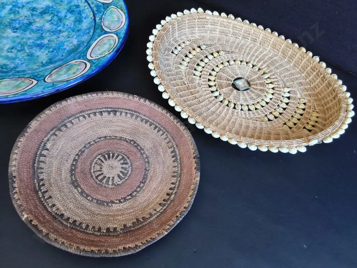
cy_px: 134
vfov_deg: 51.4
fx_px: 278
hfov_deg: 65.3
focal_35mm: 27
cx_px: 178
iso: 400
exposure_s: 1/100
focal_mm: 2.87
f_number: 2
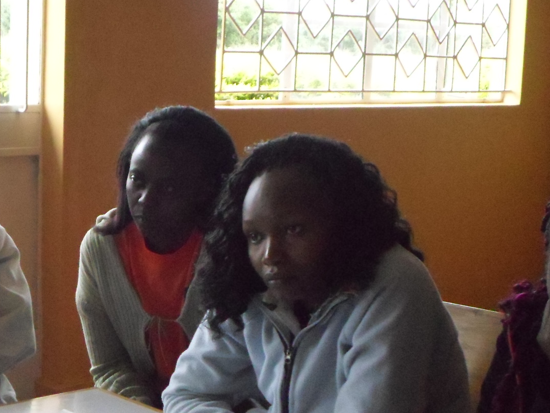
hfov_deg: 24.3
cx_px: 99
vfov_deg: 18.6
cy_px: 262
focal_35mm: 79
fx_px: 1255
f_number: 3.2
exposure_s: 1/500
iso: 800
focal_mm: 7.8
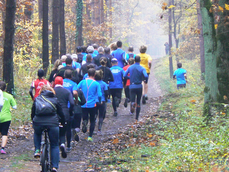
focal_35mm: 334
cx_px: 92
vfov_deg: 4.5
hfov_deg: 5.9
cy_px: 79
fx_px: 2210
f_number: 3.3
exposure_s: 1/30
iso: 100
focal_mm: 40.7
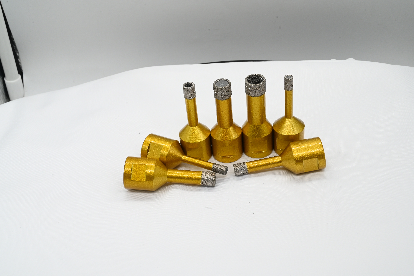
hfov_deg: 41.9
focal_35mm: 47
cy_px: 138
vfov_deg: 28.6
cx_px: 207
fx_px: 540
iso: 450
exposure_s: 1/50
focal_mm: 47
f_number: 20
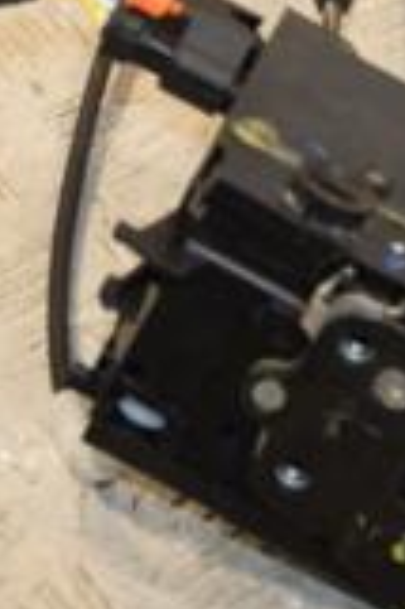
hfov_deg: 7.0
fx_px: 3312
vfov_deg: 10.4
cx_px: 367
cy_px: -64
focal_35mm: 196
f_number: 7.1
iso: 800
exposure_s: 1/200
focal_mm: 35
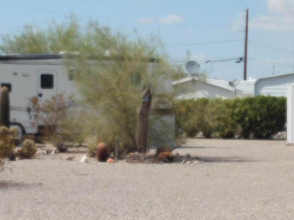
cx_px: 45
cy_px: 138
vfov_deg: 10.4
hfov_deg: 13.7
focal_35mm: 143
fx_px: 1214
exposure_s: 1/500
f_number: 8.4
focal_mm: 11.7
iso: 125
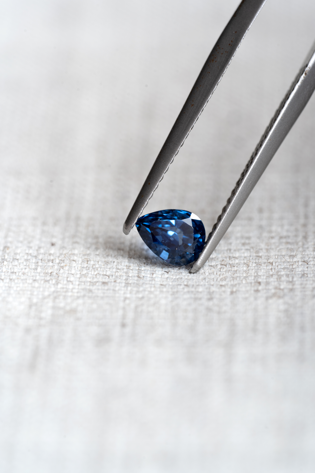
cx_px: 158
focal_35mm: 90
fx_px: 1181
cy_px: 236
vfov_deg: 22.6
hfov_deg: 15.2
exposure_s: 1/6
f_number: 8
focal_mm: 90
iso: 100
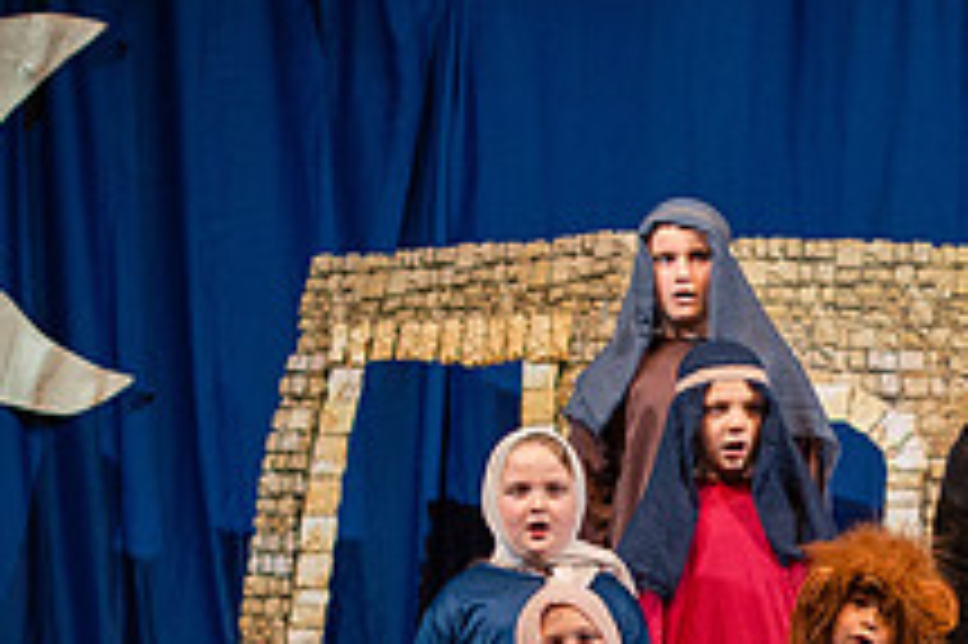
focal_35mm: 364
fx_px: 9780
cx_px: 1045
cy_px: 684
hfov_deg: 5.6
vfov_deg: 3.8
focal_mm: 85
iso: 640
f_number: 2.8
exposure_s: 1/250
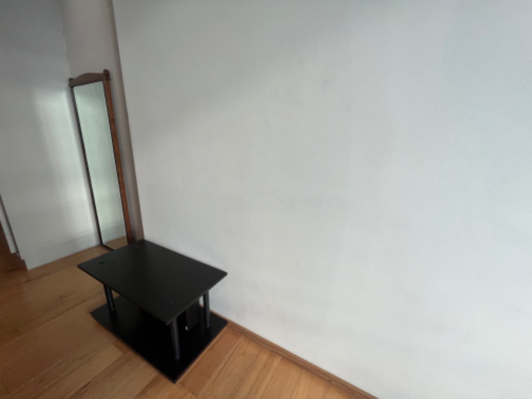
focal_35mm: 13
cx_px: 266
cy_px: 200
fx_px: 200
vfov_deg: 89.9
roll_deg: -2.6
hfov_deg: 106.2
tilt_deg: -15.0
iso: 100
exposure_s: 1/121
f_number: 1.8
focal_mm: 1.57
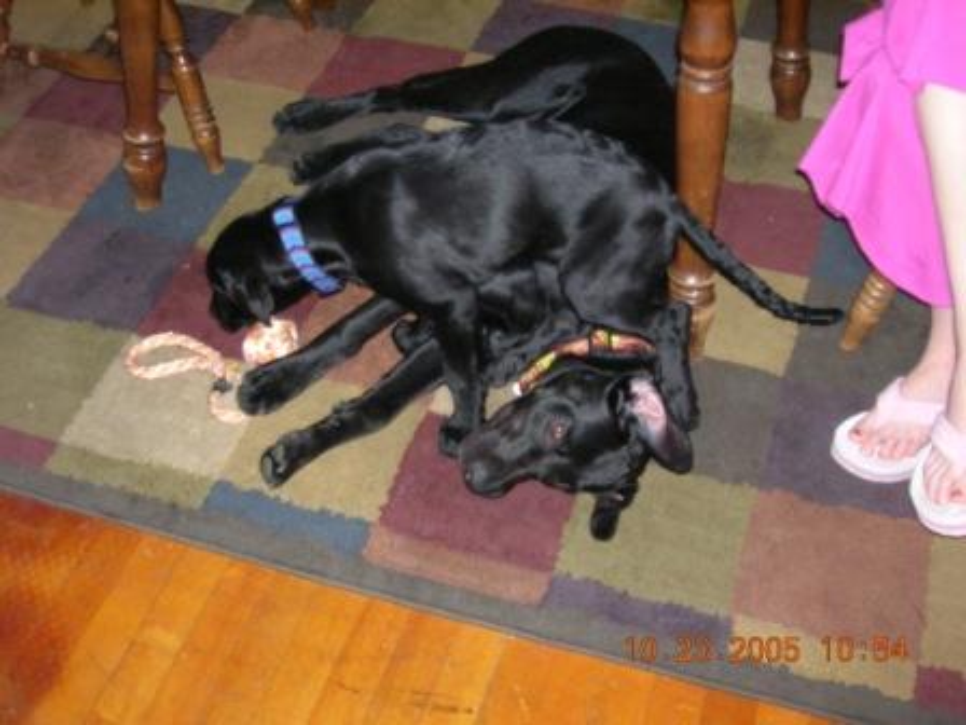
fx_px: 1284
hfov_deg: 41.2
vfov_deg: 31.5
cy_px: 362
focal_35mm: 46
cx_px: 483
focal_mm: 7.7
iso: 200
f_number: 3.2
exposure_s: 1/60.1
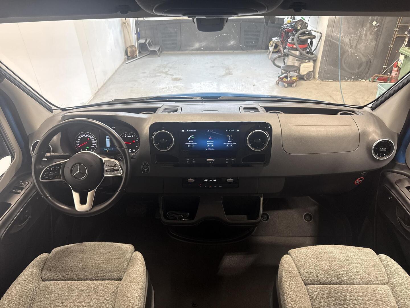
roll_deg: +1.6
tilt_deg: -34.7
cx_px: 205
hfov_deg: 71.6
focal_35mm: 24
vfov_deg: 56.8
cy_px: 154
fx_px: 284
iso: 160
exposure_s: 1/100
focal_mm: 6.76
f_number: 1.78
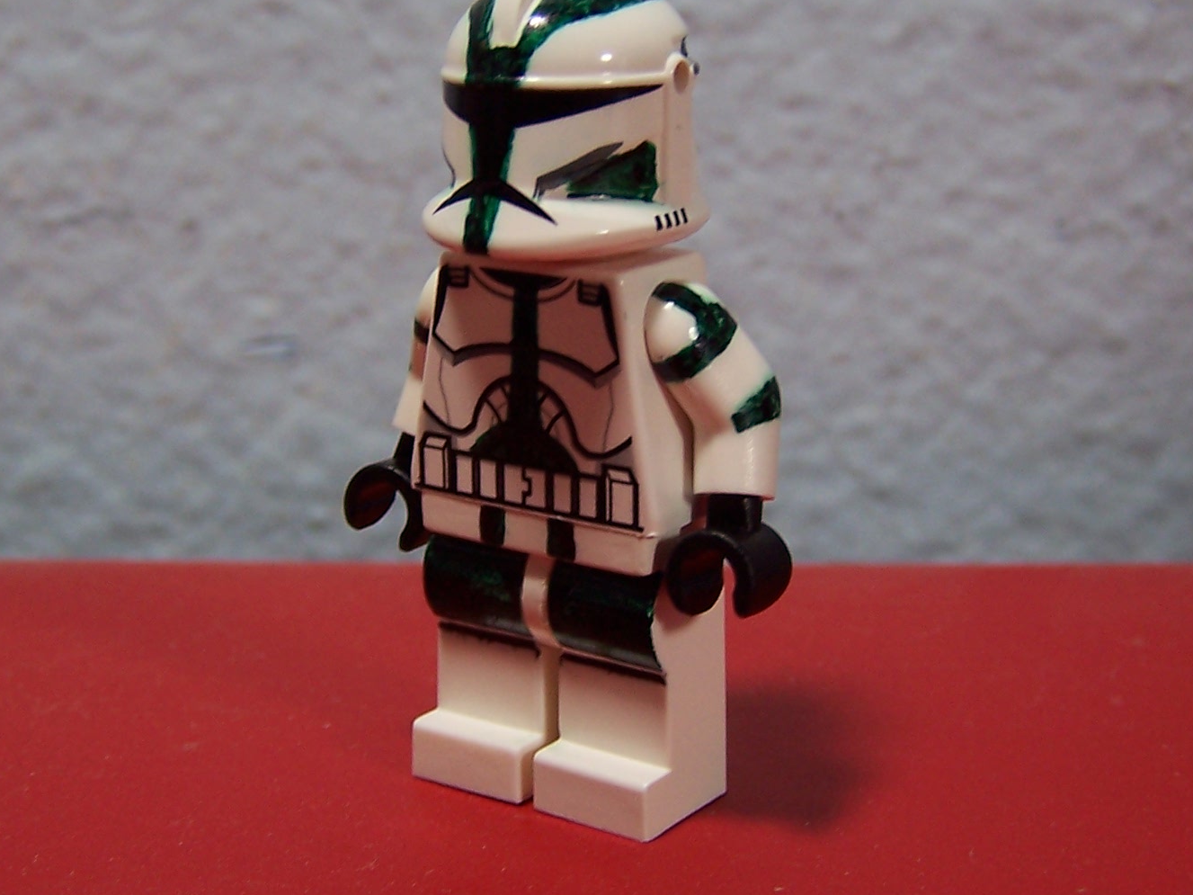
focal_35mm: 66
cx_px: 581
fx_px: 2274
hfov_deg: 29.4
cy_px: 380
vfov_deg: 22.2
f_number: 2.8
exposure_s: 1/30
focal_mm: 6.3
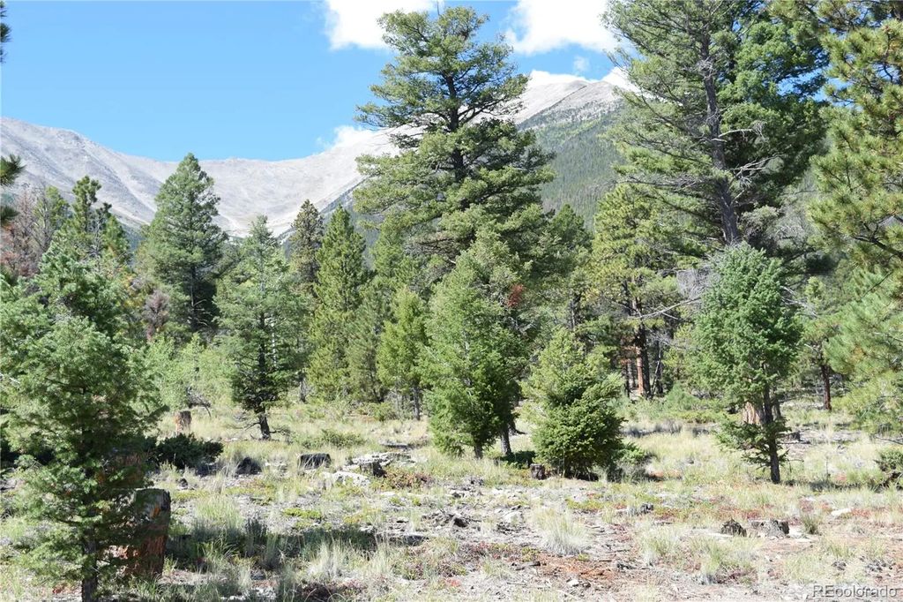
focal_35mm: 48
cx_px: 452
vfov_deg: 28.1
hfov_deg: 41.1
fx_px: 1204
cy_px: 301
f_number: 8
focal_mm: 32
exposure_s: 1/250
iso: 220
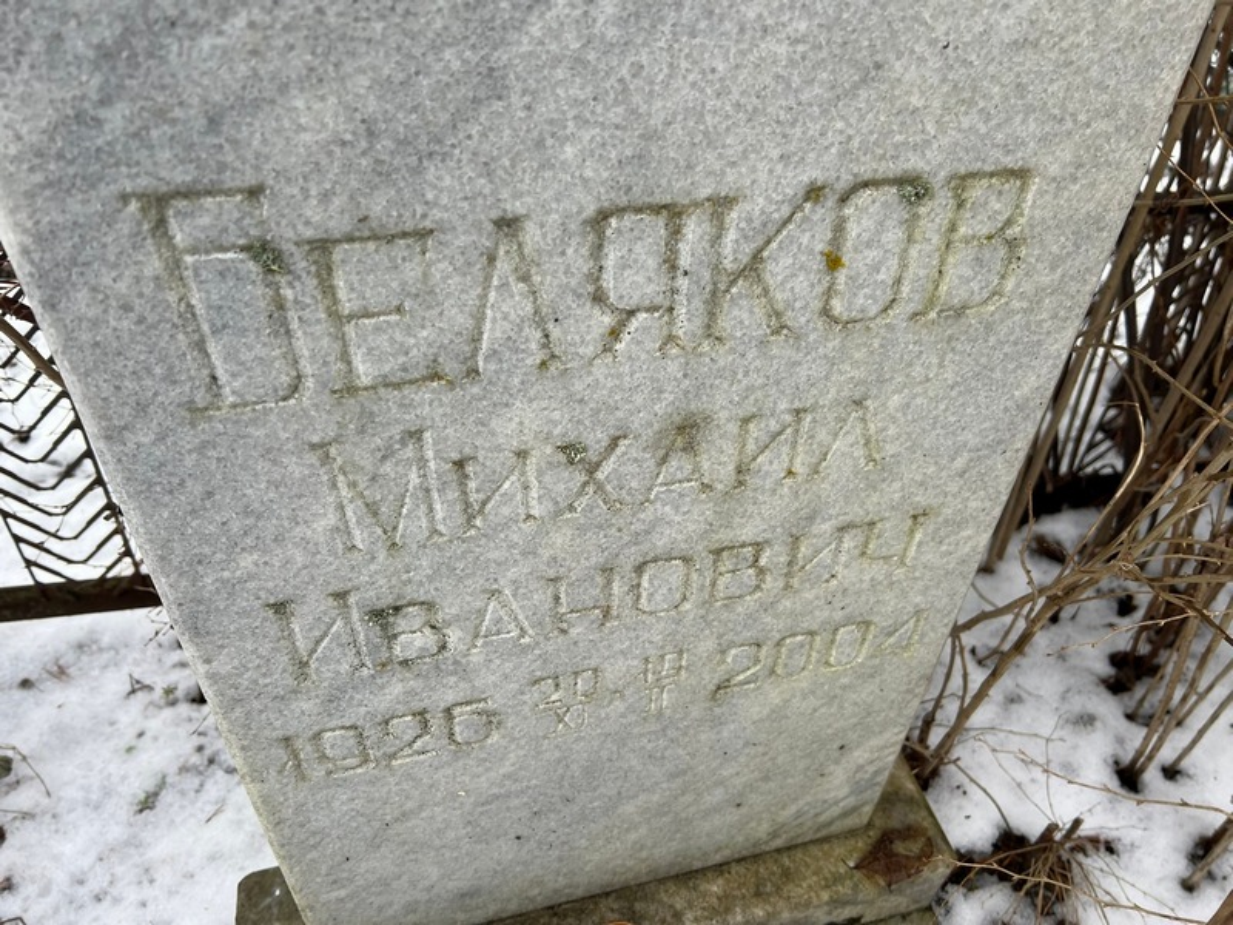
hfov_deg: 67.3
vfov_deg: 53.1
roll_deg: -4.2
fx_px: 926
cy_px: 462
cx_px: 616
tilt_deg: -39.8
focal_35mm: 26
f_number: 1.5
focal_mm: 5.7
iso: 32
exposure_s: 1/121
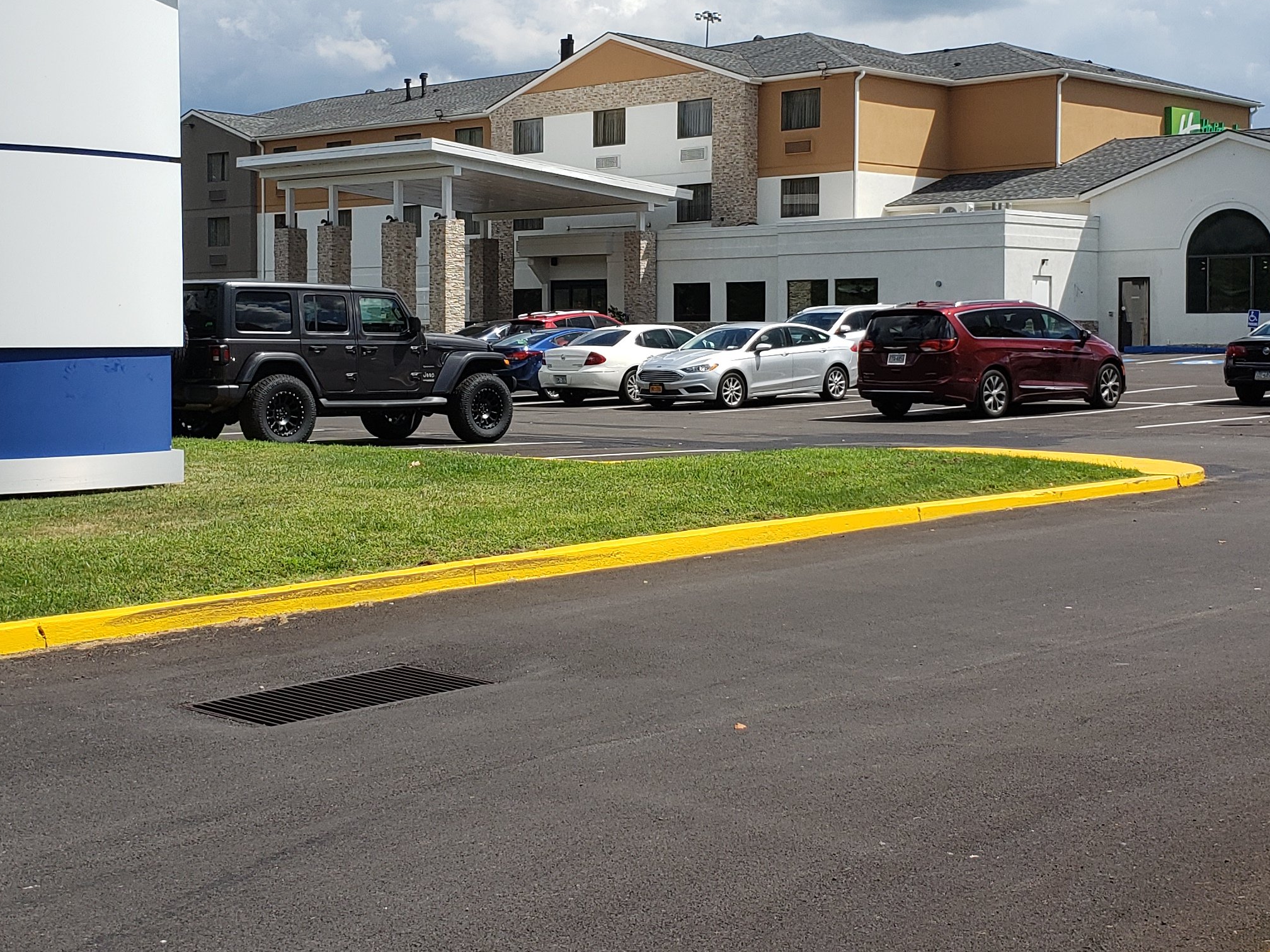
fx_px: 1908
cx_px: 621
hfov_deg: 36.8
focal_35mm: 52
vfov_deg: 28.0
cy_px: 383
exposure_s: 1/1654
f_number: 2.4
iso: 50
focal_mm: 4.3
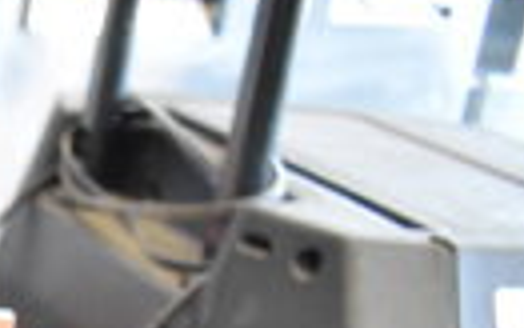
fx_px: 1829
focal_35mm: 128
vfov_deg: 9.4
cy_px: 722
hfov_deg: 13.3
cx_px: -624
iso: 2800
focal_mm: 18
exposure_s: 1/30
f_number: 3.5
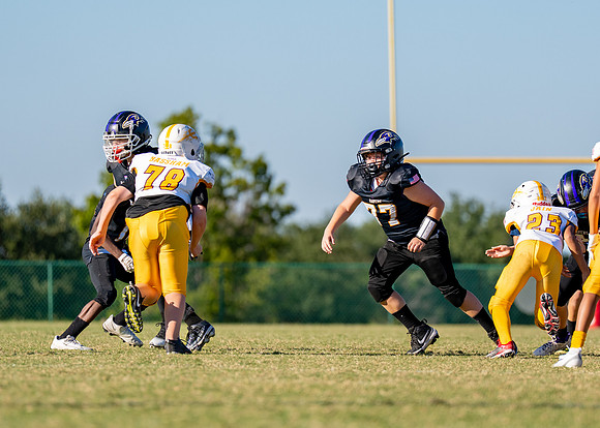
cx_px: 395
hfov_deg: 5.3
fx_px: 6506
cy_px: 251
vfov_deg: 3.8
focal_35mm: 382
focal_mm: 200
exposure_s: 1/3200
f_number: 2.8
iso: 160
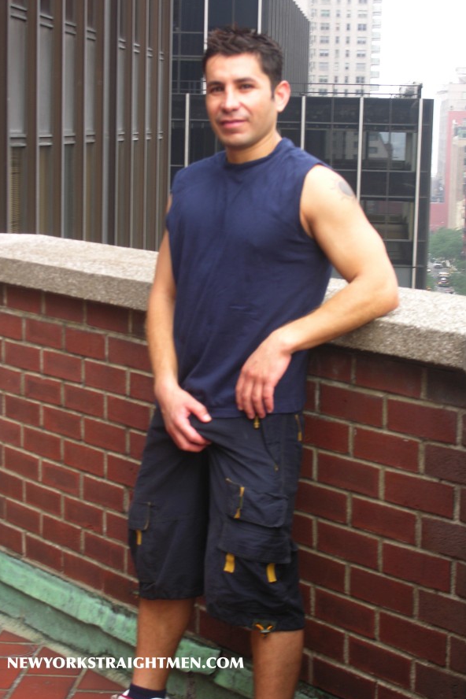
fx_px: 1514
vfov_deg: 26.0
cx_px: 233
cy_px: 350
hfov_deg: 17.5
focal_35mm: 78
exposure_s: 1/26.8
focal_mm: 18.8
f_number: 4.5
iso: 50
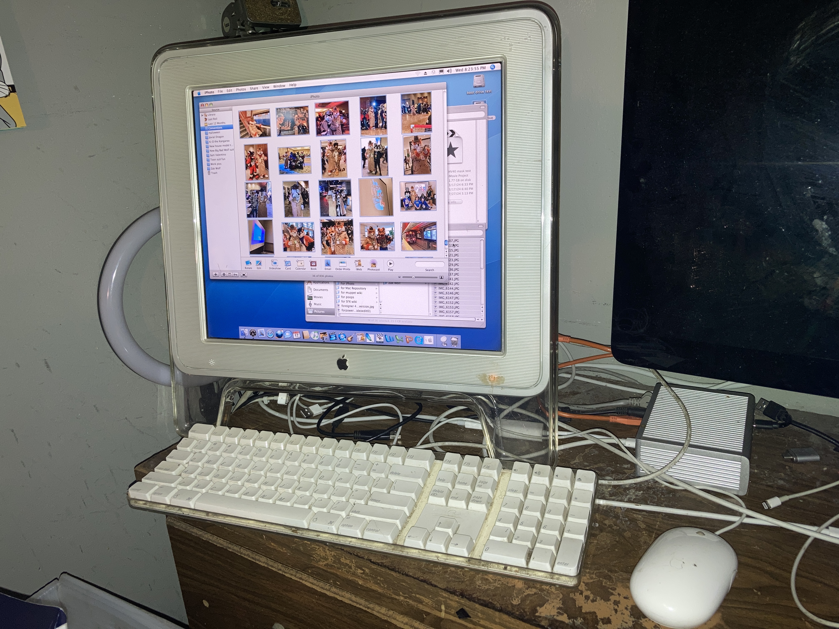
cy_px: 314
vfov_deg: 49.7
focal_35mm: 28
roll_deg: +5.6
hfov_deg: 63.4
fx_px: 679
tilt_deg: -18.5
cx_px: 420
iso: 32
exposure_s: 1/19
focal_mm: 3.99
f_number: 1.8
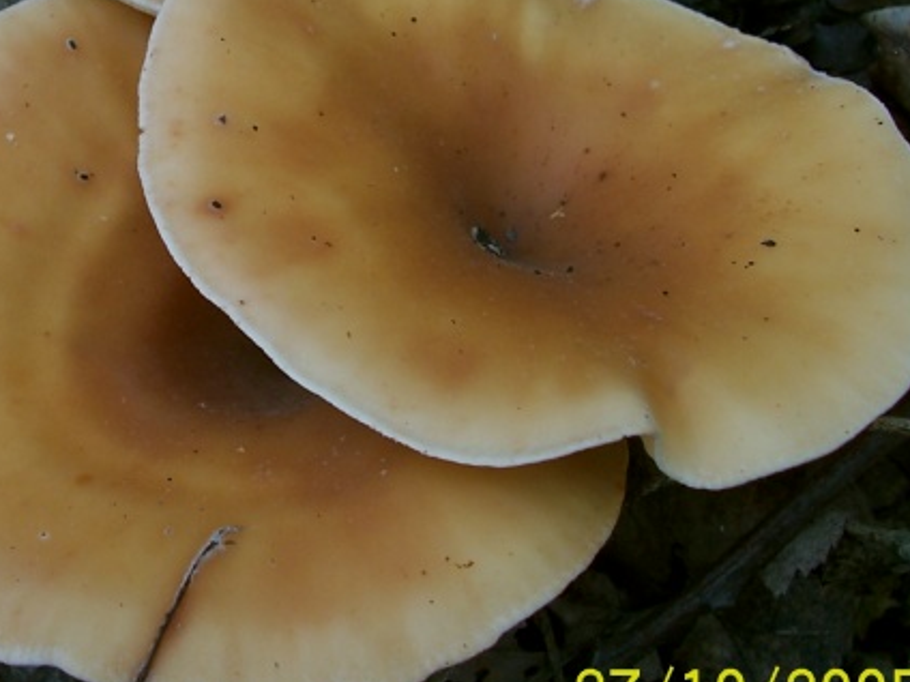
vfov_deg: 22.2
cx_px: 157
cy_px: 223
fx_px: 1735
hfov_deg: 28.6
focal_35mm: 66
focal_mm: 6
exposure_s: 1/60
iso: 80
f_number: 2.8
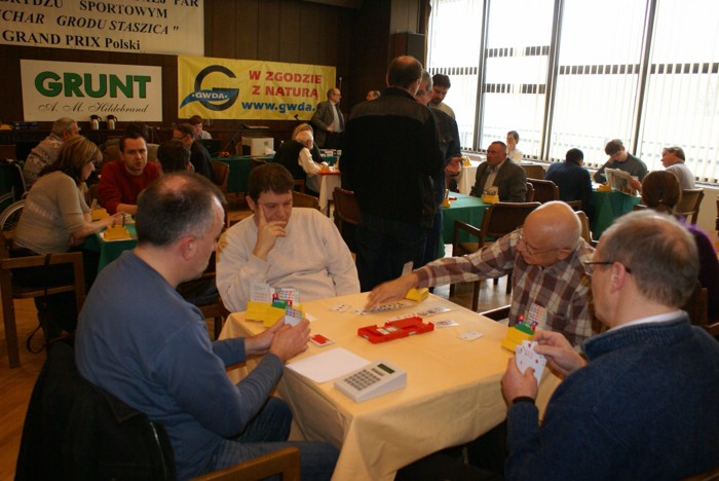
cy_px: 240
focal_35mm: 30
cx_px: 360
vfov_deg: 43.7
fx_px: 600
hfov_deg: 61.9
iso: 800
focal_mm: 20
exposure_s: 1/30
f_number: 4
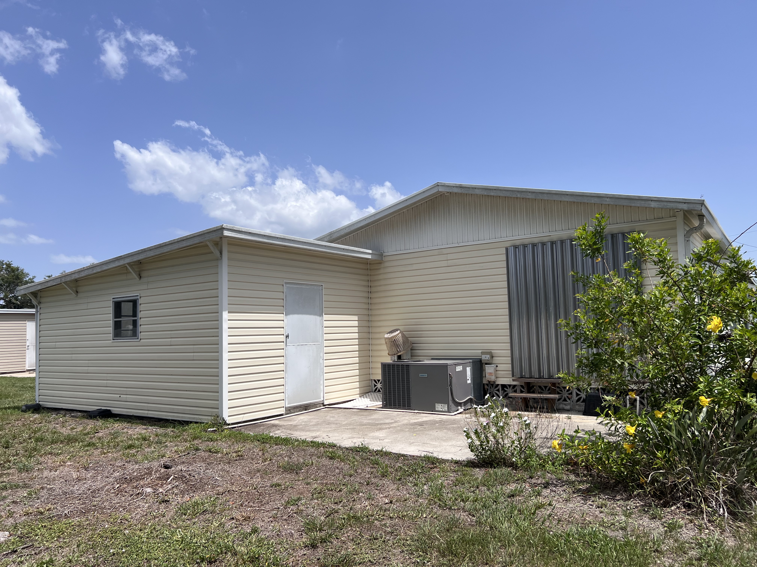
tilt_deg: +4.6
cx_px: 378
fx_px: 569
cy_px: 284
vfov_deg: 53.1
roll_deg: +1.1
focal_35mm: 26
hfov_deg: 67.3
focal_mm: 5.7
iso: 50
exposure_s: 1/5882
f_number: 1.5
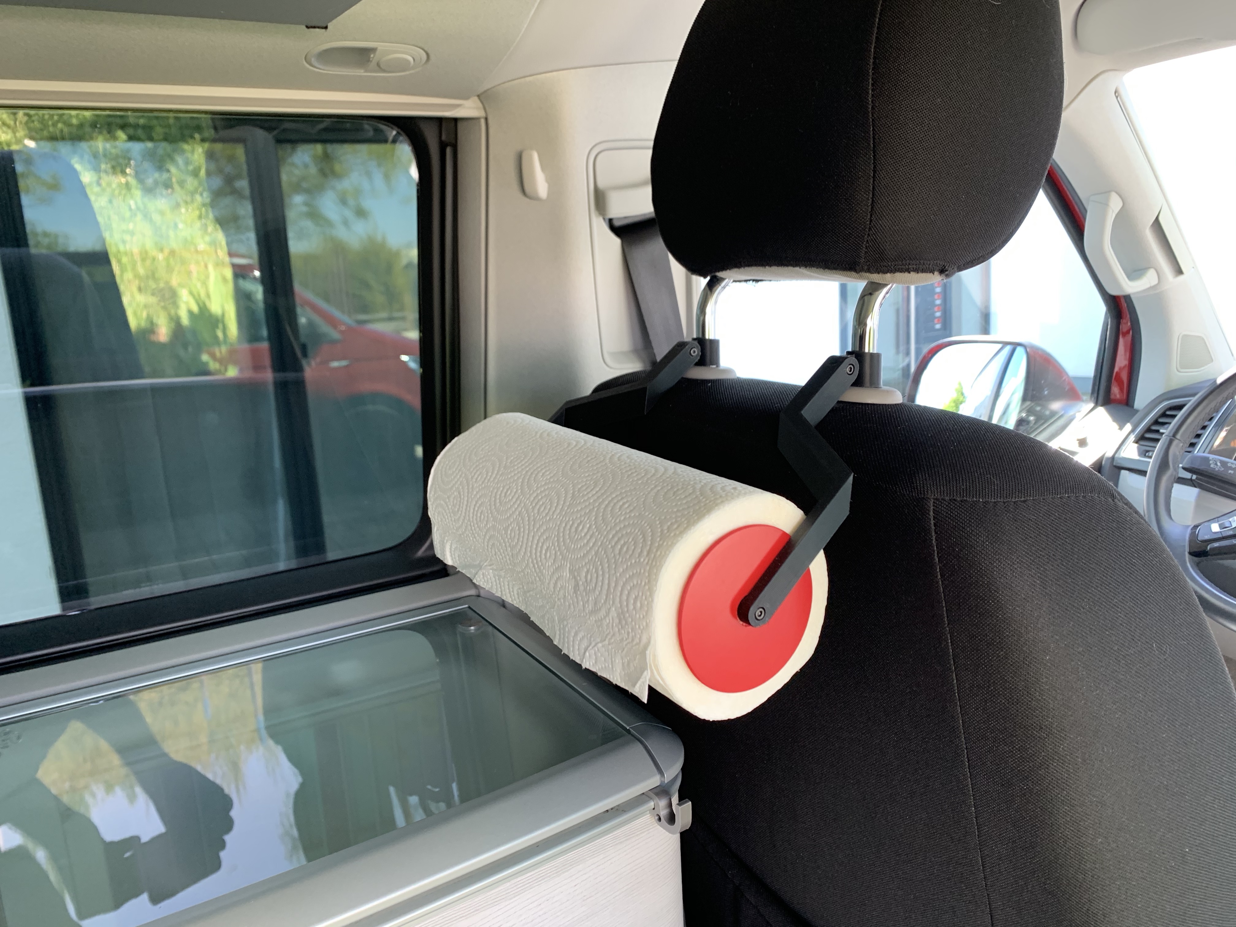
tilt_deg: -10.6
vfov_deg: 53.1
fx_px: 928
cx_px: 618
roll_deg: +3.7
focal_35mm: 26
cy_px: 464
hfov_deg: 67.3
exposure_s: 1/67
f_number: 1.8
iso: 100
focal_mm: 4.25
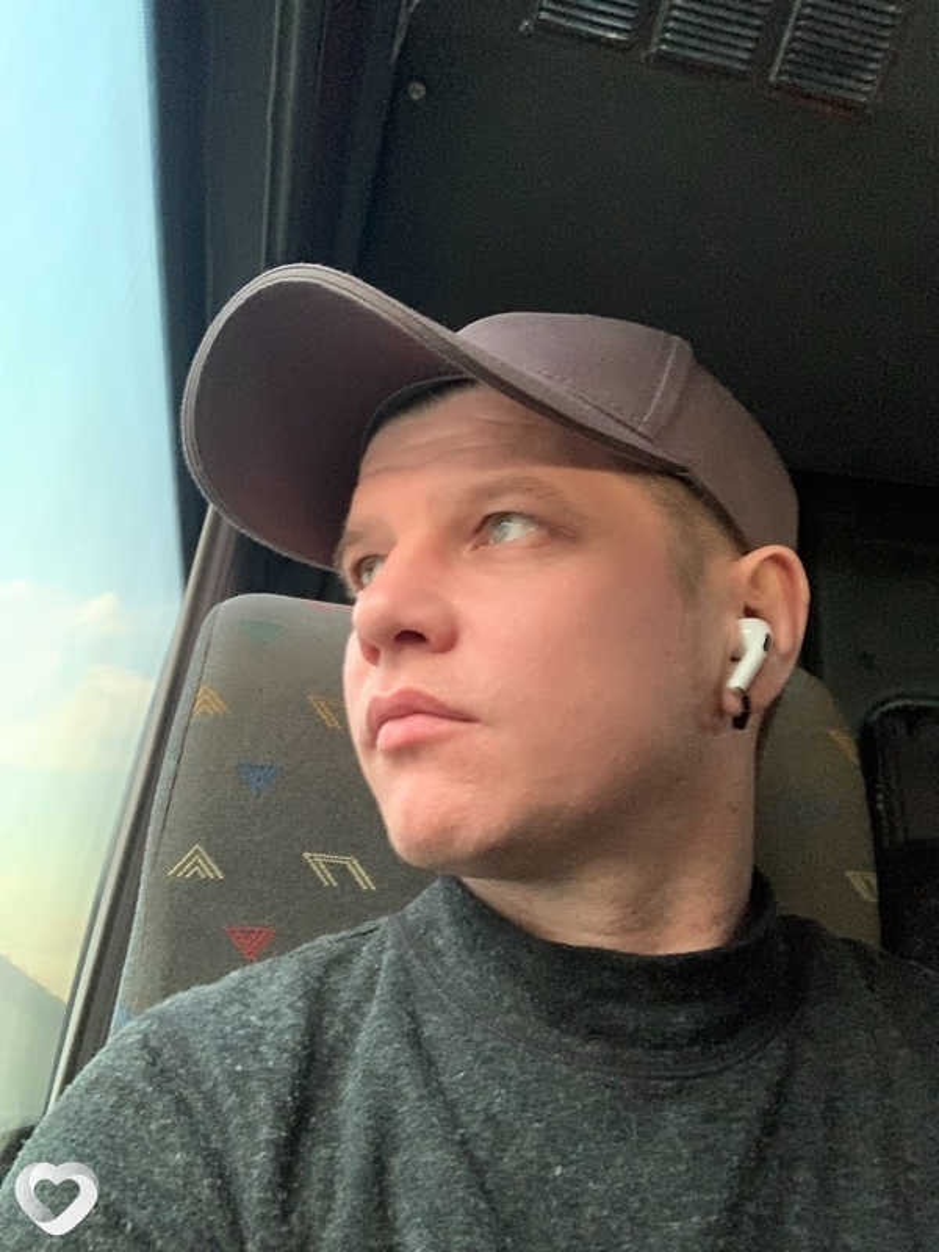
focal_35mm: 32
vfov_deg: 56.8
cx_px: 470
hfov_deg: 44.2
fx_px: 1157
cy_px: 626
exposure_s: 1/30
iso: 320
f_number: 2.2
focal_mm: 2.87
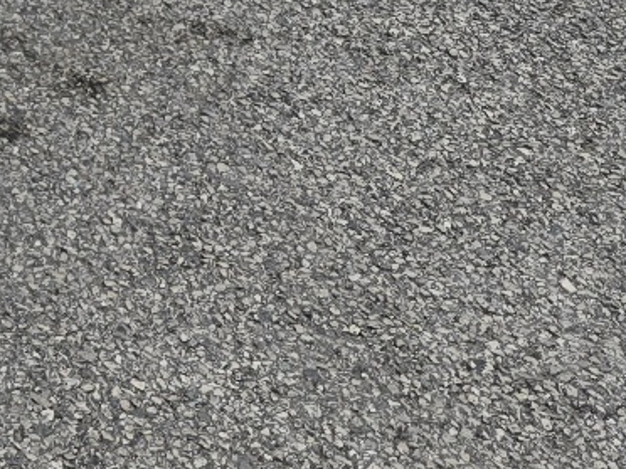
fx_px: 1790
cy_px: -496
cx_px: -463
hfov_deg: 16.8
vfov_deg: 12.9
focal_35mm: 99
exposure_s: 1/182
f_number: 1.7
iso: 12
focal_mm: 6.3
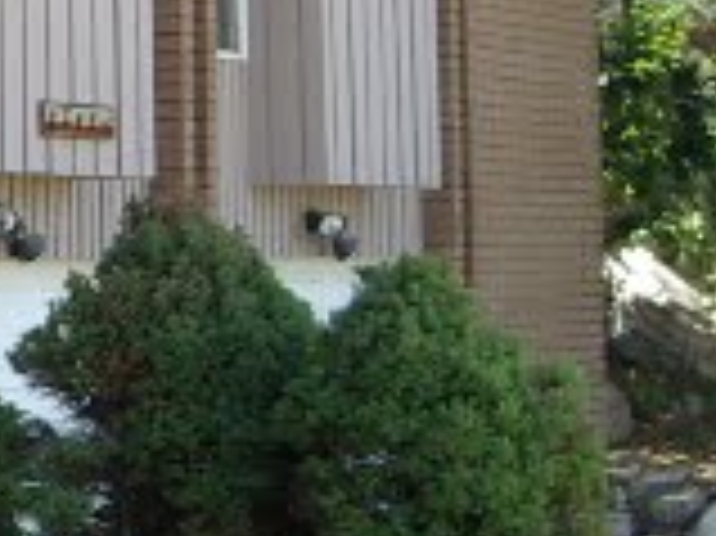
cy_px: 95
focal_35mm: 153
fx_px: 3162
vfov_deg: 9.7
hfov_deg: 12.4
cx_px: -288
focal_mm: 5.8
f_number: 4.8
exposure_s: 1/80
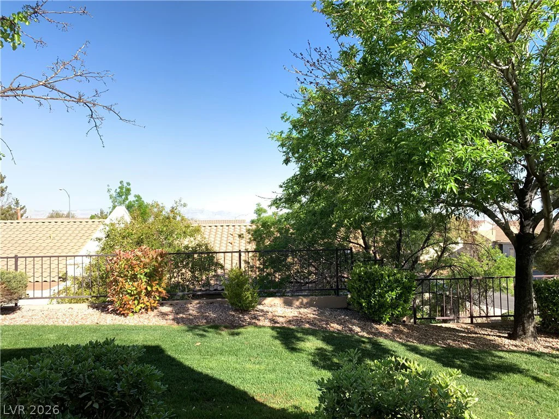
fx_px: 420
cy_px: 210
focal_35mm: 26
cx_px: 280
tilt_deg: +0.8
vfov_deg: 53.1
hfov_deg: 67.3
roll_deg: +1.0
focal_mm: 4.25
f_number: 1.8
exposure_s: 1/400
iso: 25
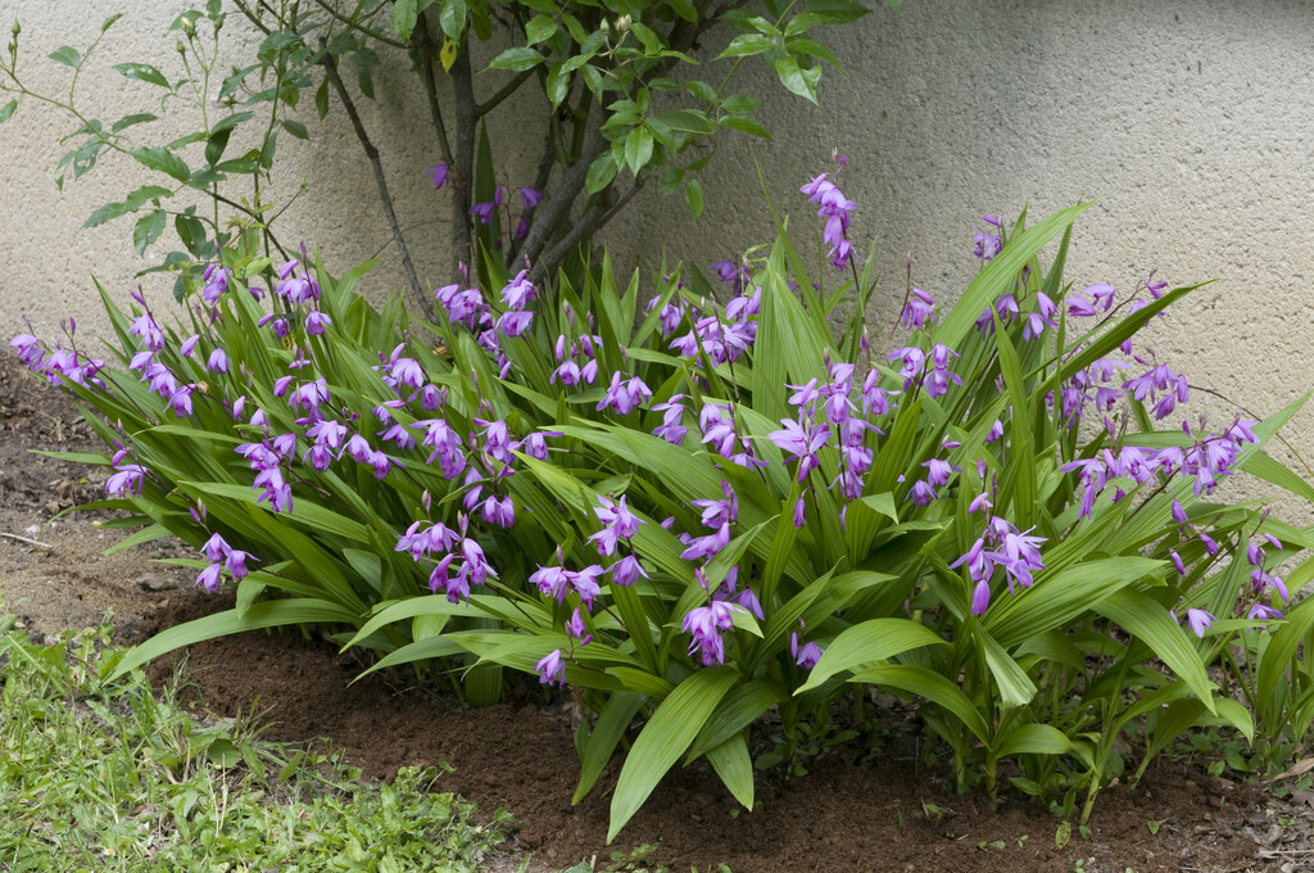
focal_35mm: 90
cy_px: 436
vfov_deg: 15.1
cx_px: 657
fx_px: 3281
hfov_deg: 22.6
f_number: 10
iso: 200
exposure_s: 1/100
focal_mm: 60
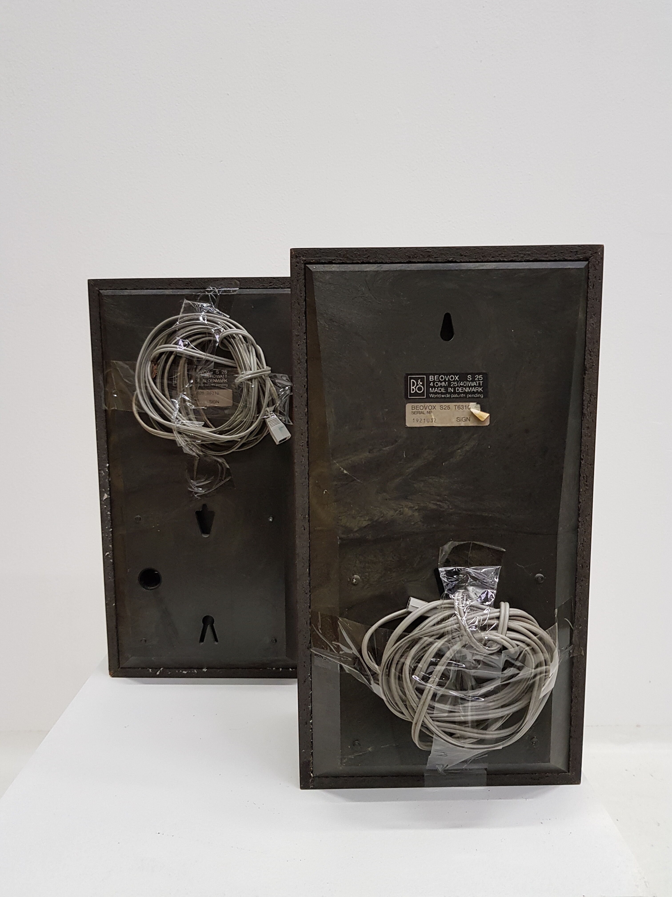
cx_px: 336
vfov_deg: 67.3
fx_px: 673
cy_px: 448
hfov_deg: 53.1
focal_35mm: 26
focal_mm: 4.2
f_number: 1.7
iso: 160
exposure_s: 1/33
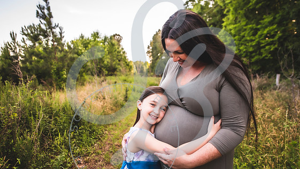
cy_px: 93
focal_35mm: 26
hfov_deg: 71.9
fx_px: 207
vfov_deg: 44.4
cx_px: 151
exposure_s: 1/125
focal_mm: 24
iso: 200
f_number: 2.8
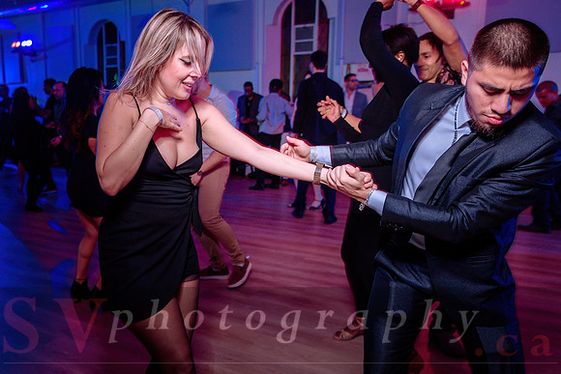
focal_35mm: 31
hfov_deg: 58.5
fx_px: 489
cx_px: 194
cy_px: 183
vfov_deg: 41.9
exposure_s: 1/60
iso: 800
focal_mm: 24
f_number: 3.5
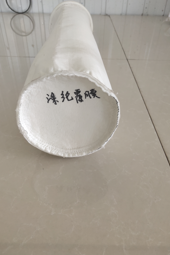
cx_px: 87
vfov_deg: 60.3
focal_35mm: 31
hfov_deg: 42.3
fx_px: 220
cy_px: 129
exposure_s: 1/100
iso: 166
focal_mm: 4.27
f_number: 1.8
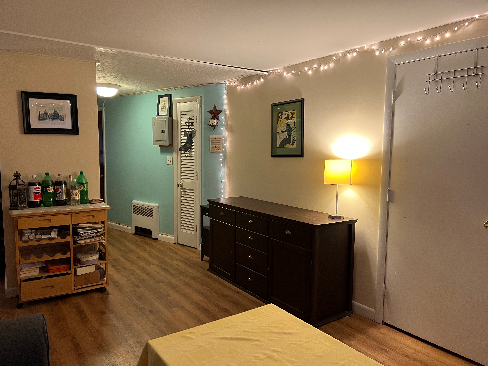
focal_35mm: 26
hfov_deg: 67.3
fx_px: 367
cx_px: 244
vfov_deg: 53.1
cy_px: 183
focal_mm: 5.7
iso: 200
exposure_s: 1/60
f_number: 1.5
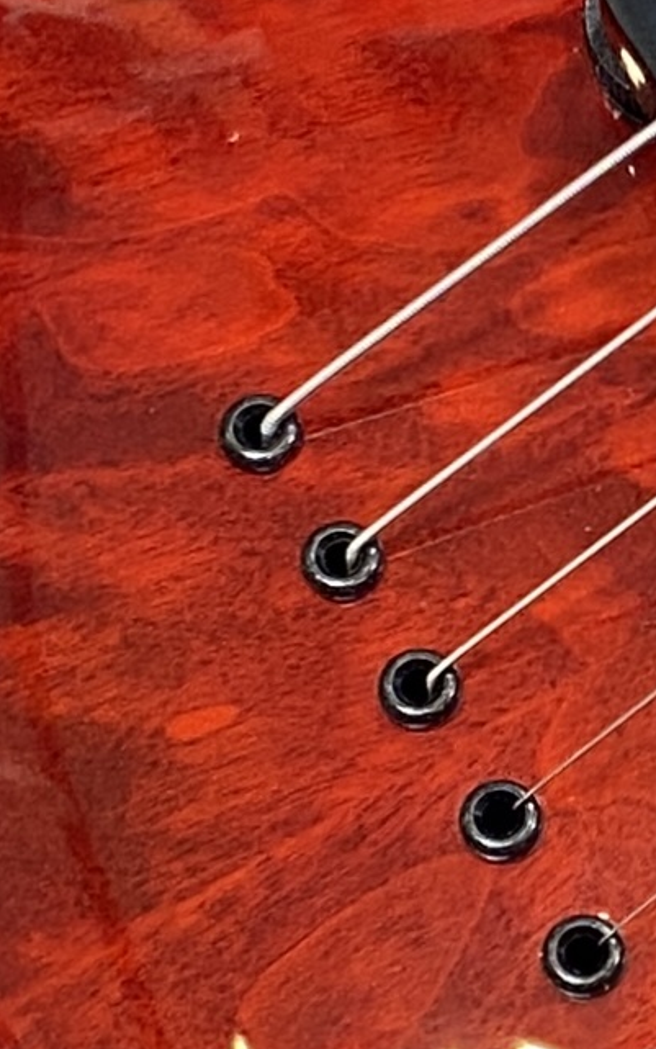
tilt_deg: -67.2
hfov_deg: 23.5
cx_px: 834
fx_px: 1401
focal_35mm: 49
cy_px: 533
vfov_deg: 41.0
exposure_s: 1/50
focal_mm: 4.25
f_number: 1.8
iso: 125
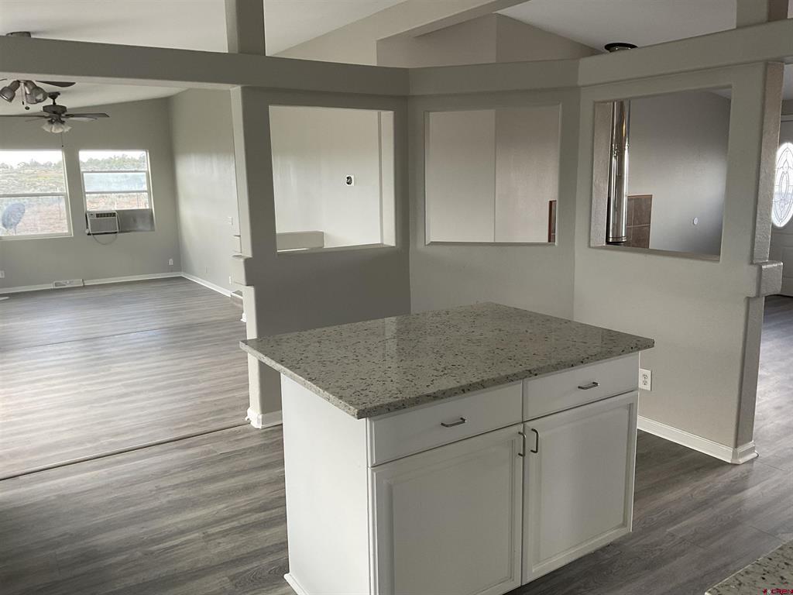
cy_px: 298
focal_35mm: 29
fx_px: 664
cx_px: 396
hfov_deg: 61.7
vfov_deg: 48.2
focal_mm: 3
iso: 64
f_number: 1.8
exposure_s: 1/120
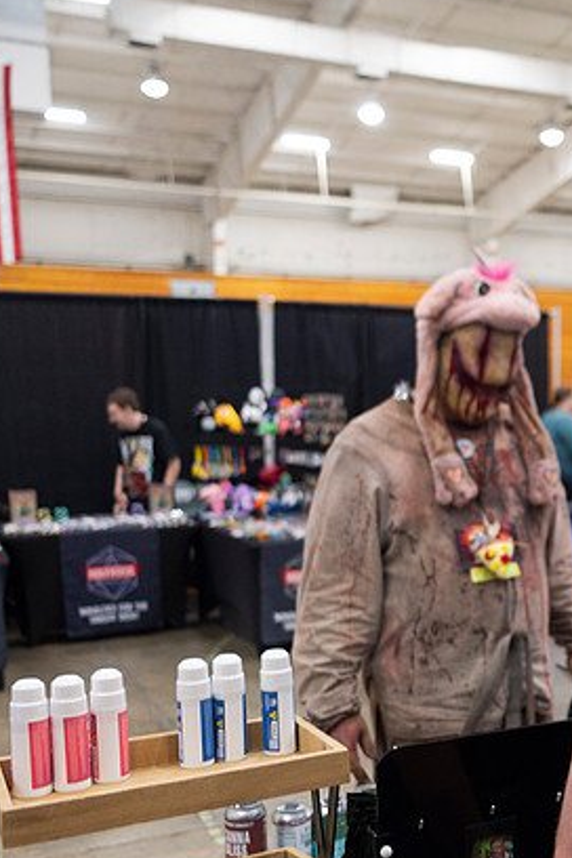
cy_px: 528
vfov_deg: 41.7
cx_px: 557
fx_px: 1120
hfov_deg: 27.2
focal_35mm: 47
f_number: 2.8
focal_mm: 24
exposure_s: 1/60
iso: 1600
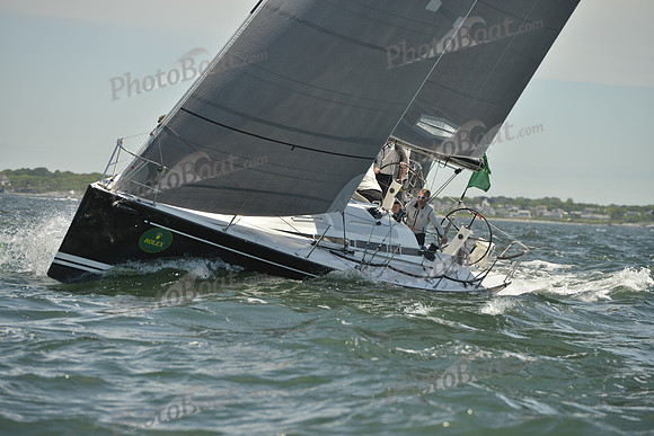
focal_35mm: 200
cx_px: 327
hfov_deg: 10.3
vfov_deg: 6.9
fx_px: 3634
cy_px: 218
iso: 280
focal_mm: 200
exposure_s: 1/1600
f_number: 7.1
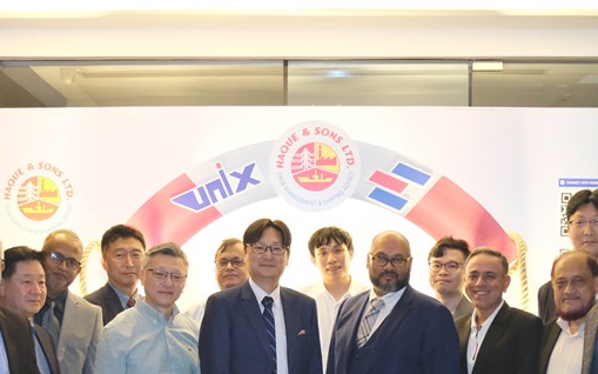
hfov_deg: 29.4
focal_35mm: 70
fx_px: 1141
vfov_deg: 18.2
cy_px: 365
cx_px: 273
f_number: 4.4
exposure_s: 1/60
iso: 3200
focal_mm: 23.5
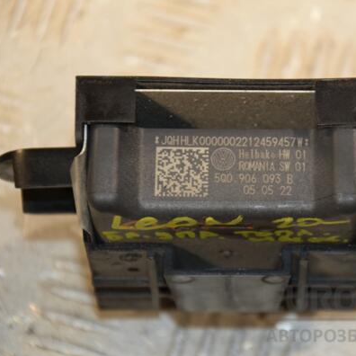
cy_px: 179
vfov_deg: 8.6
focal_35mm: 203
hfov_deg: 8.6
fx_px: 2358
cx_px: 249
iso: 800
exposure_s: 1/200
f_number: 5.6
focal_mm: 105
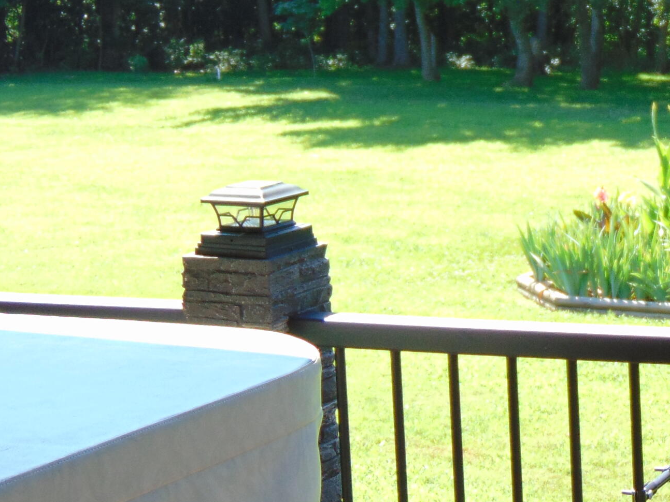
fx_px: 2245
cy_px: 32
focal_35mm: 116
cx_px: 643
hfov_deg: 16.7
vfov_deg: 12.7
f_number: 3.5
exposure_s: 1/160
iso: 80
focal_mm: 9
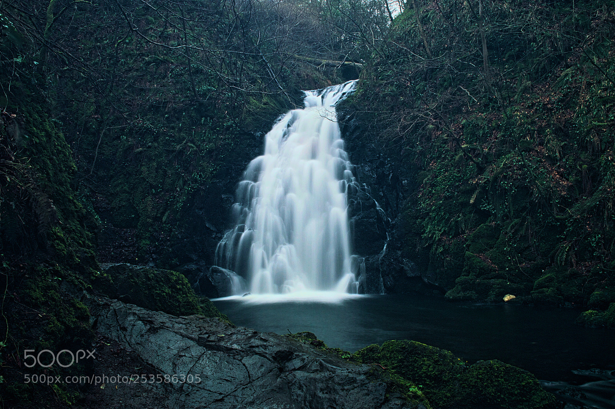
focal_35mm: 36
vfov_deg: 36.8
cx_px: 308
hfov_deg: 53.2
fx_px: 614
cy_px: 204
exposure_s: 6
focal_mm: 24
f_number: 14
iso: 100
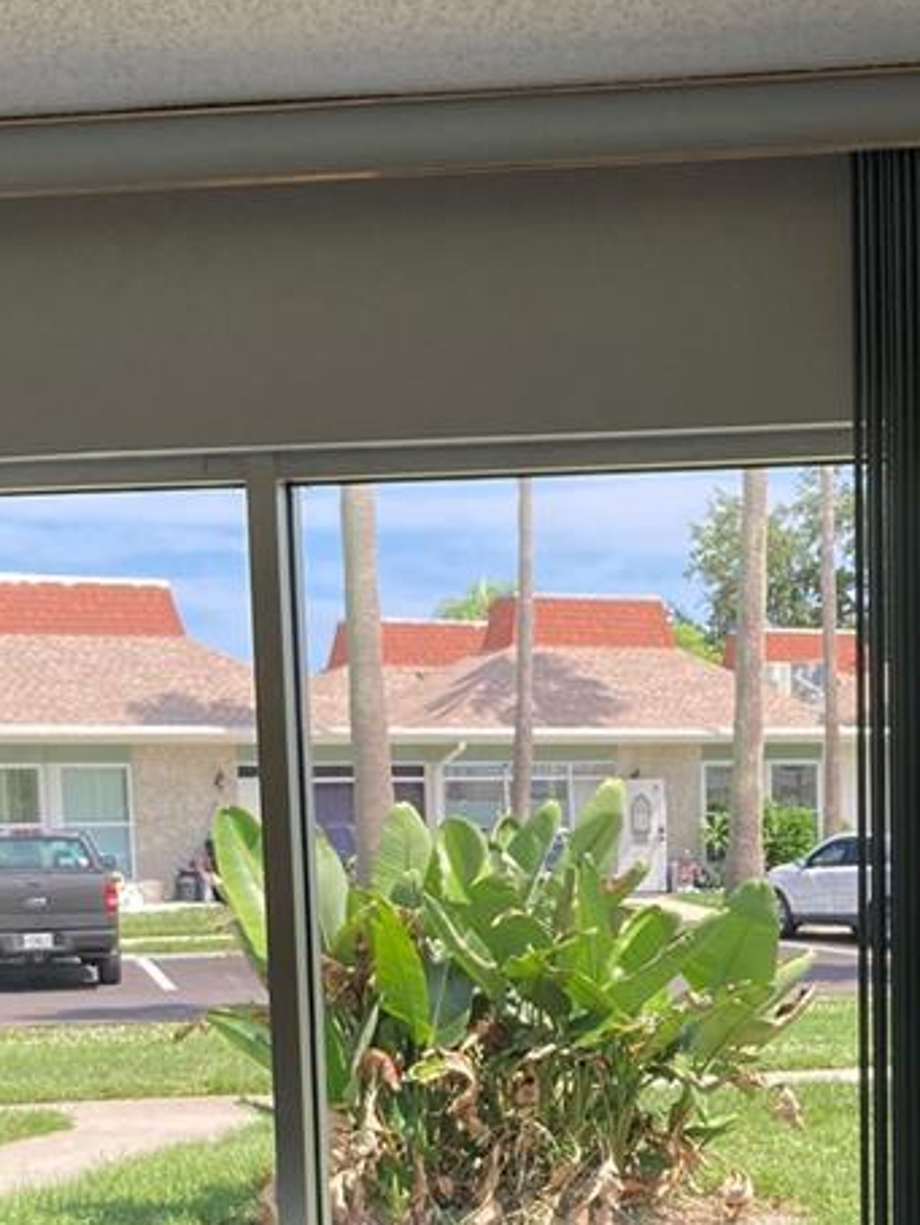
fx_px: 2620
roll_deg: +1.6
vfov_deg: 25.3
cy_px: 1174
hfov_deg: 19.7
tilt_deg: -5.6
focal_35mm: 74
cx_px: 731
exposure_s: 1/458
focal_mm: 3.99
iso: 20
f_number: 1.8
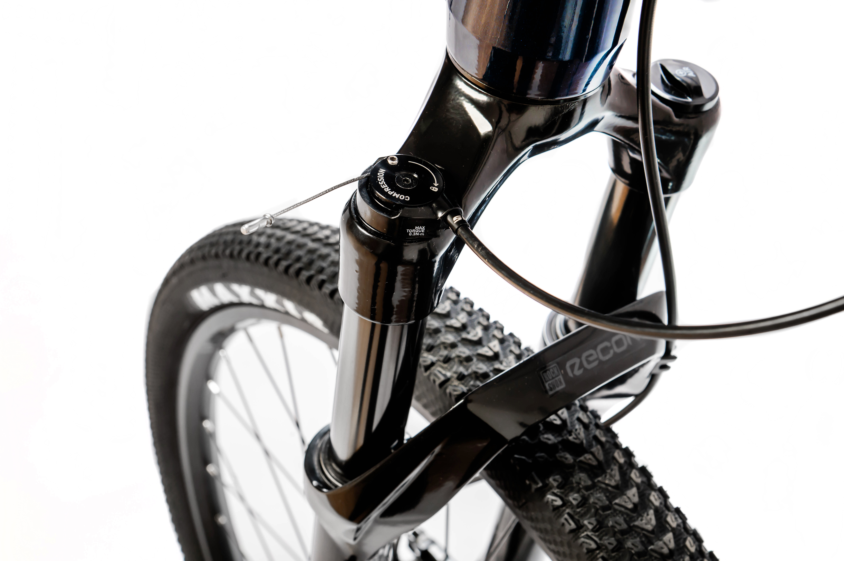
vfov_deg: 28.0
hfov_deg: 41.1
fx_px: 1125
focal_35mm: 48
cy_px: 280
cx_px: 422
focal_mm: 48
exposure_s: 1/200
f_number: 10
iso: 400
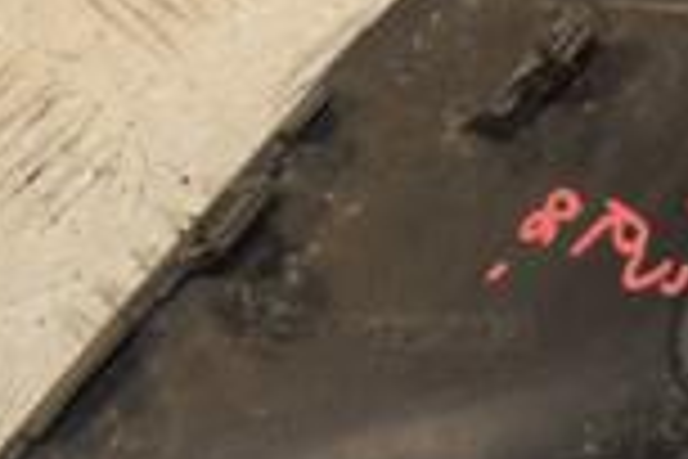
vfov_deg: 7.8
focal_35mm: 177
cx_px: 1178
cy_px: 230
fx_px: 3382
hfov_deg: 11.0
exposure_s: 1/200
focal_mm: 30
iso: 800
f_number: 10
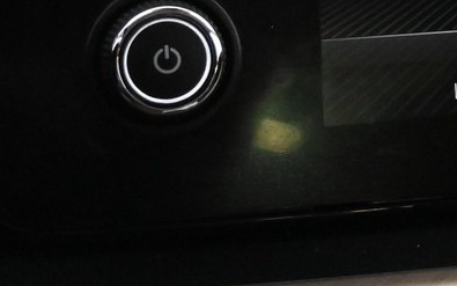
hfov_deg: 13.7
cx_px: 661
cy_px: -142
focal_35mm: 144
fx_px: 1795
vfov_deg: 8.9
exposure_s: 1/40
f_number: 4.2
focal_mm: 23
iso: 5000
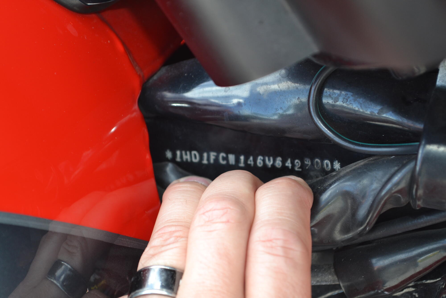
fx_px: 1022
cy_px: 149
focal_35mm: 82
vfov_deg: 16.6
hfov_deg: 24.6
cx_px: 223
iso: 400
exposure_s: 1/100
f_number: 5.6
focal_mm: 55
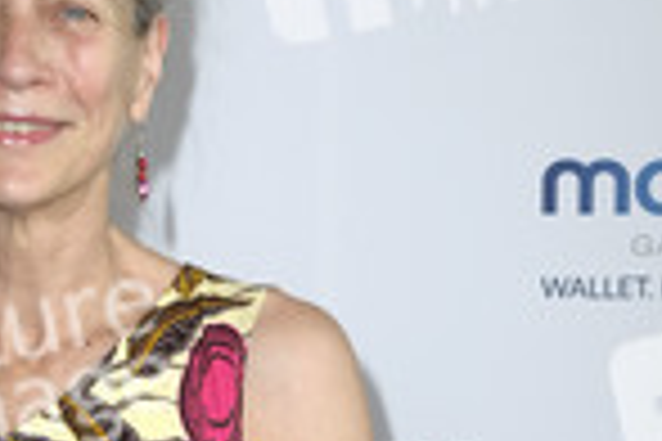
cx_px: 72
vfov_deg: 9.8
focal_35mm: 136
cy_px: 612
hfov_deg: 14.9
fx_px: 2501
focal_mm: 50
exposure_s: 1/160
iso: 800
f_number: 5.6
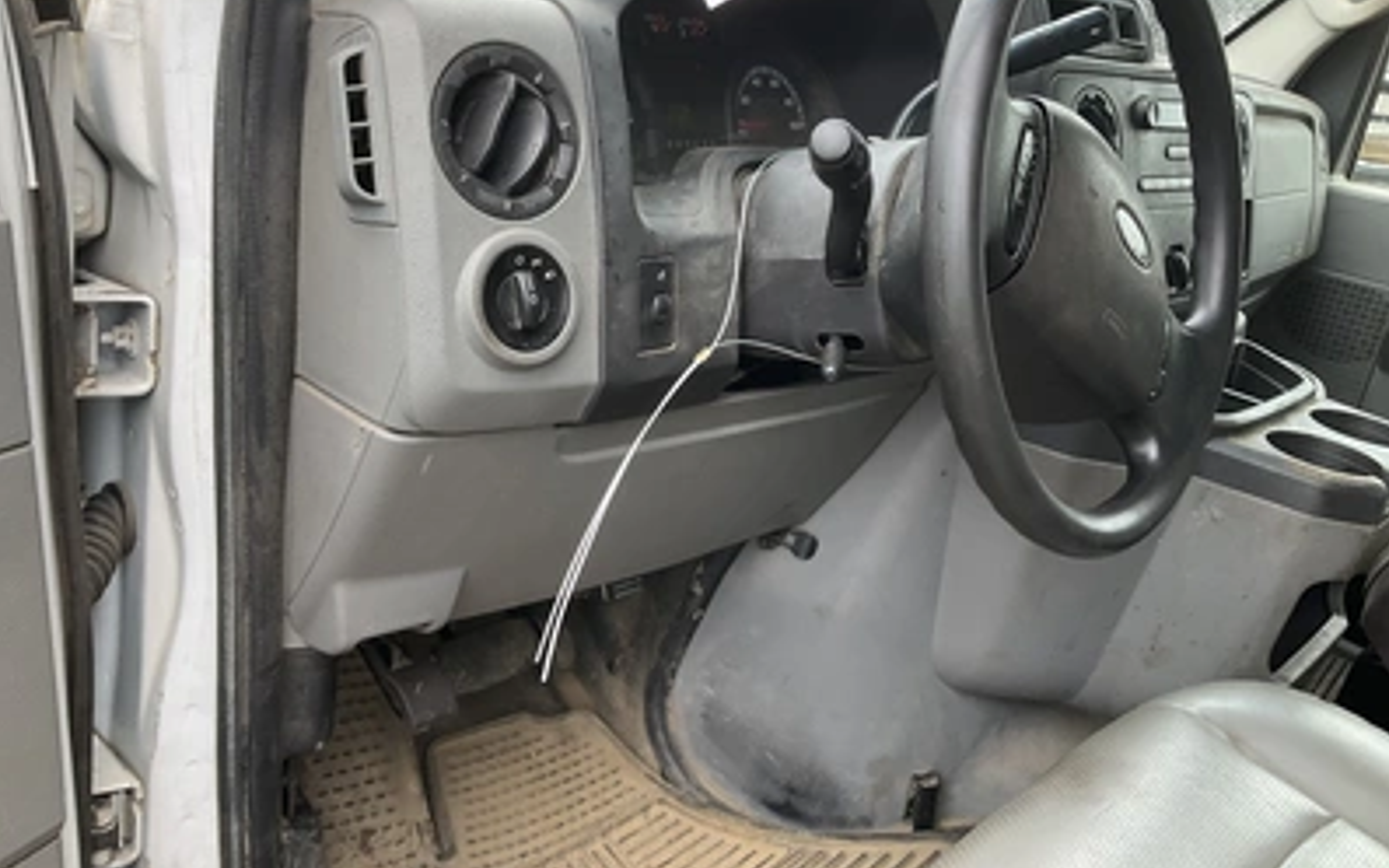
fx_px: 1173
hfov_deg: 61.2
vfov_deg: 40.6
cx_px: 696
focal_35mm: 31
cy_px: 416
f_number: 1.8
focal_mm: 3
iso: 25
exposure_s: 1/122
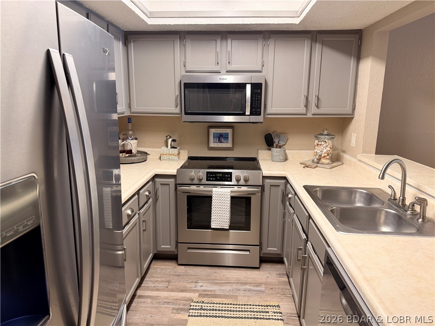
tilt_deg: -12.7
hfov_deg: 71.6
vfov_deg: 56.8
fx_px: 302
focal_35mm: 24
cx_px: 218
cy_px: 163
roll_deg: -0.1
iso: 200
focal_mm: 6.76
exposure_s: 1/60
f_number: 1.78
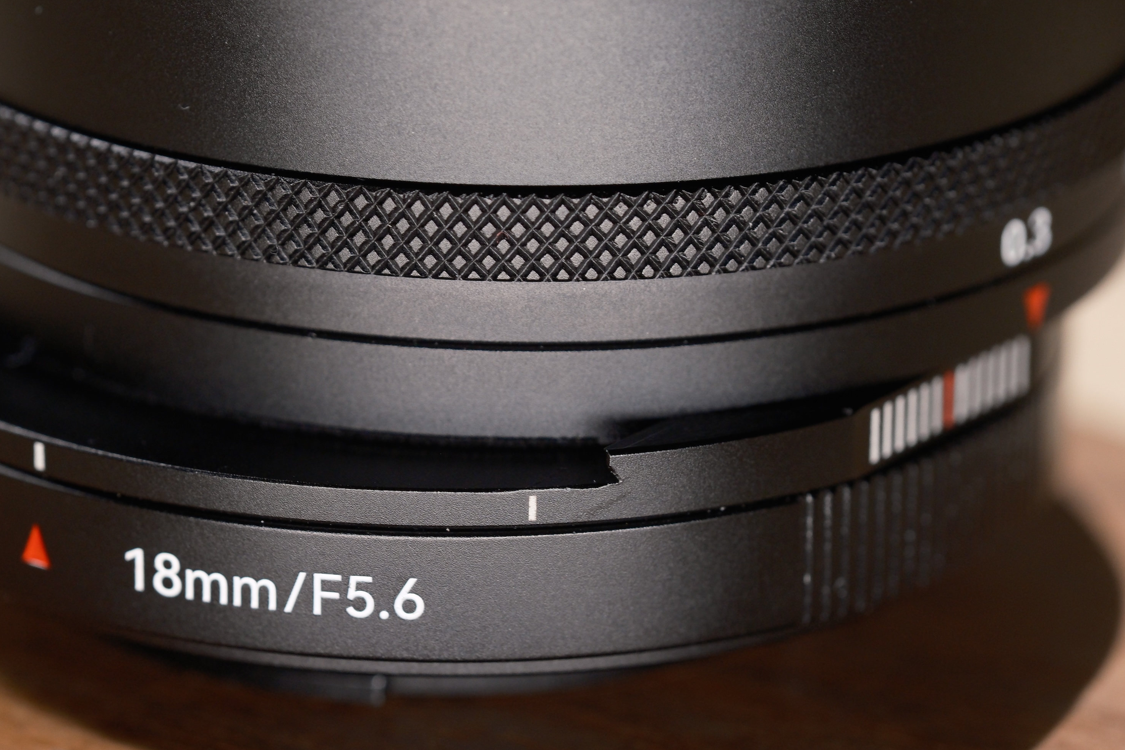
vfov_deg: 8.4
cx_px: 439
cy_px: 362
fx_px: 5093
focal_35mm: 163
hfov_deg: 12.6
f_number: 5.6
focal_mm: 80
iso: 1000
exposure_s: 1/56
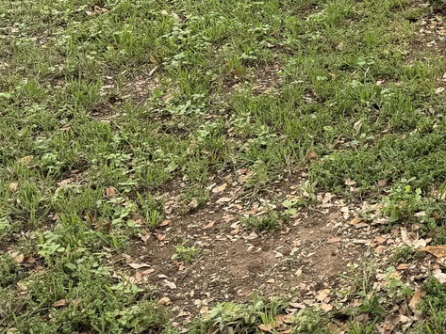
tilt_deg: -16.5
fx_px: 941
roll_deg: +2.6
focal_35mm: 73
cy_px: -56
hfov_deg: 24.1
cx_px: 545
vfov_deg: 19.2
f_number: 1.78
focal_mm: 6.76
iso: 80
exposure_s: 1/920
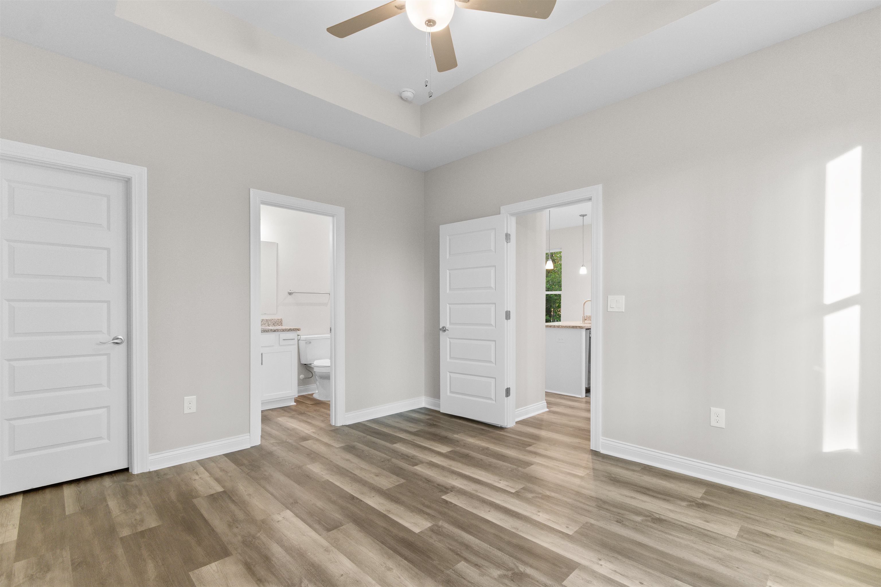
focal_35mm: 15
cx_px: 440
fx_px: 367
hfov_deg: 100.4
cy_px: 294
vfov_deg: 77.3
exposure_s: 1.6
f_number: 4.5
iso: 100
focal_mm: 10
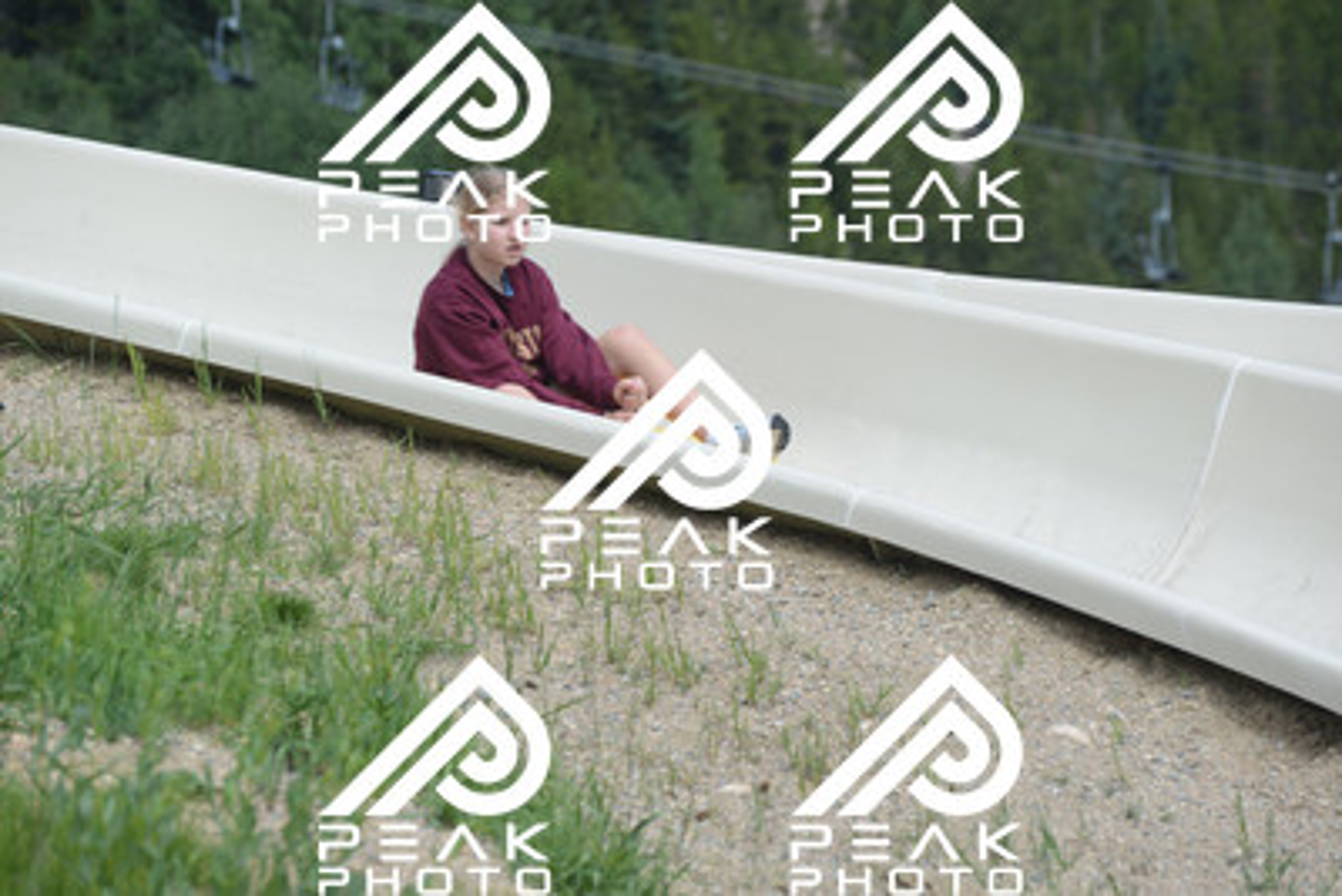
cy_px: 448
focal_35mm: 195
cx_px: 671
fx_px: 7271
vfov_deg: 7.0
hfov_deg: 10.5
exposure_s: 1/640
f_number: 6.3
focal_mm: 195
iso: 400
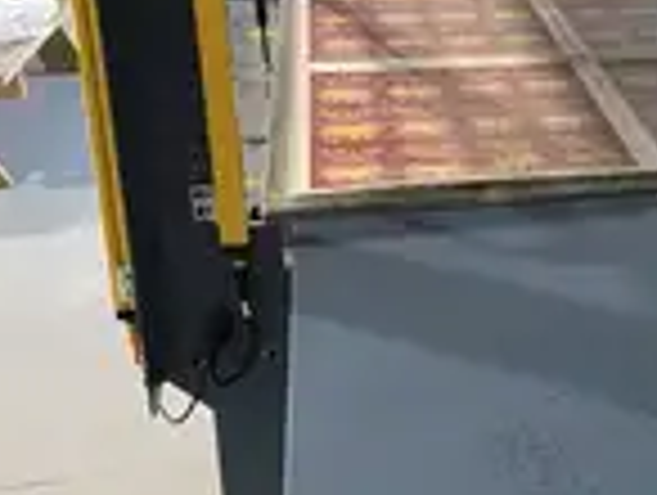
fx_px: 1350
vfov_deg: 20.7
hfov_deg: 25.5
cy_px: 180
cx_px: 711
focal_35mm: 71
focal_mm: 5.1
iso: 160
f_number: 1.6
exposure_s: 1/60
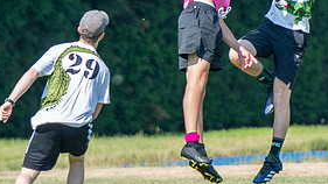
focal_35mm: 1348
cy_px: -11
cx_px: 194
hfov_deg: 1.6
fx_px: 11723
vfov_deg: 0.9
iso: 180
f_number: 3.2
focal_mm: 200
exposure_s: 1/2000
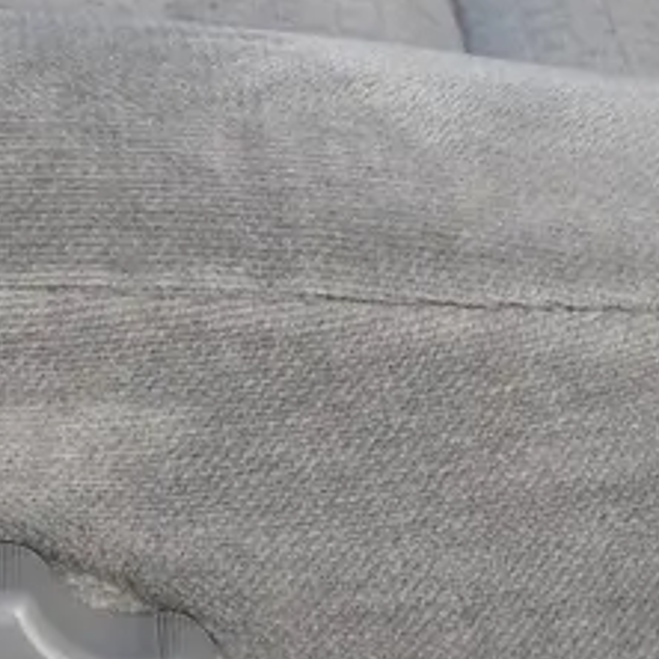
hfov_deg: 7.0
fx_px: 5406
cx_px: 236
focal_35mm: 251
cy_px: 359
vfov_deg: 7.0
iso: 100
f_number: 3.2
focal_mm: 19.68
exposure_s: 1/160
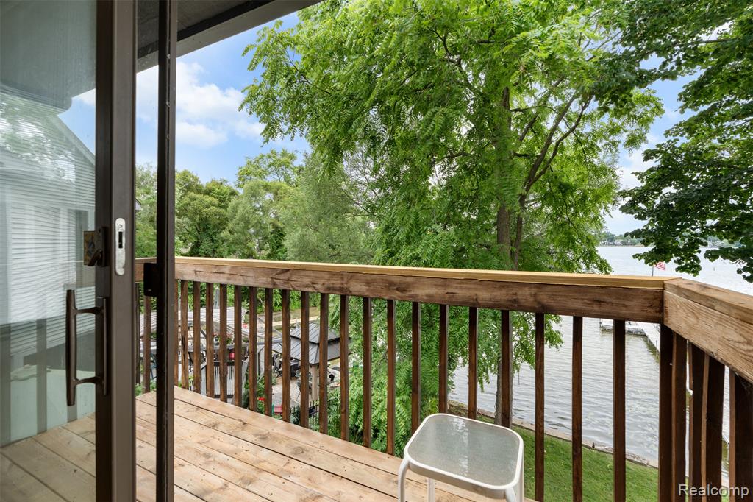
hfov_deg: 96.8
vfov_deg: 73.7
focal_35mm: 16
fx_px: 335
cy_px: 251
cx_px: 376
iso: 400
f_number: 8
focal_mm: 16
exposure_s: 1/50
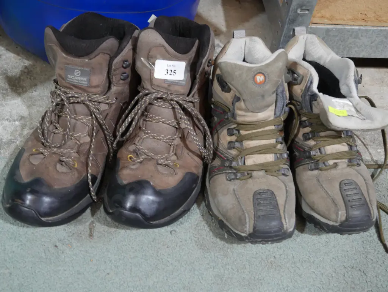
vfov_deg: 34.4
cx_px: 194
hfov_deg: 44.8
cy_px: 146
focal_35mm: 42
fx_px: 471
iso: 1250
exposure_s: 1/60
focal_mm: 21
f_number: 4.6
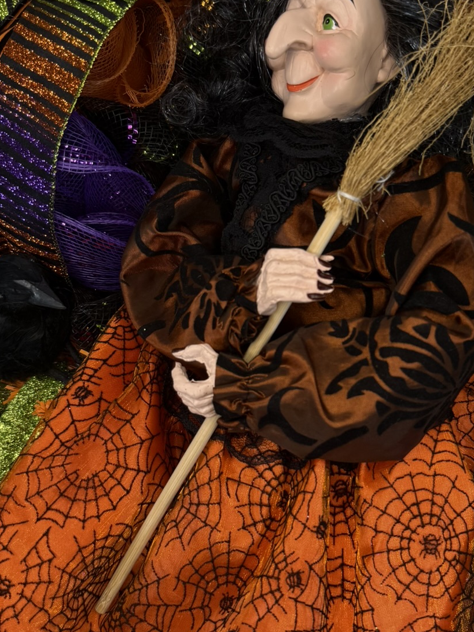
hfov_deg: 31.7
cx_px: 350
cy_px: 311
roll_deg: +3.9
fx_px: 822
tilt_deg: -4.4
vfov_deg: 42.1
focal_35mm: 45
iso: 80
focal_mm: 6.76
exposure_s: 1/333
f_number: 1.78
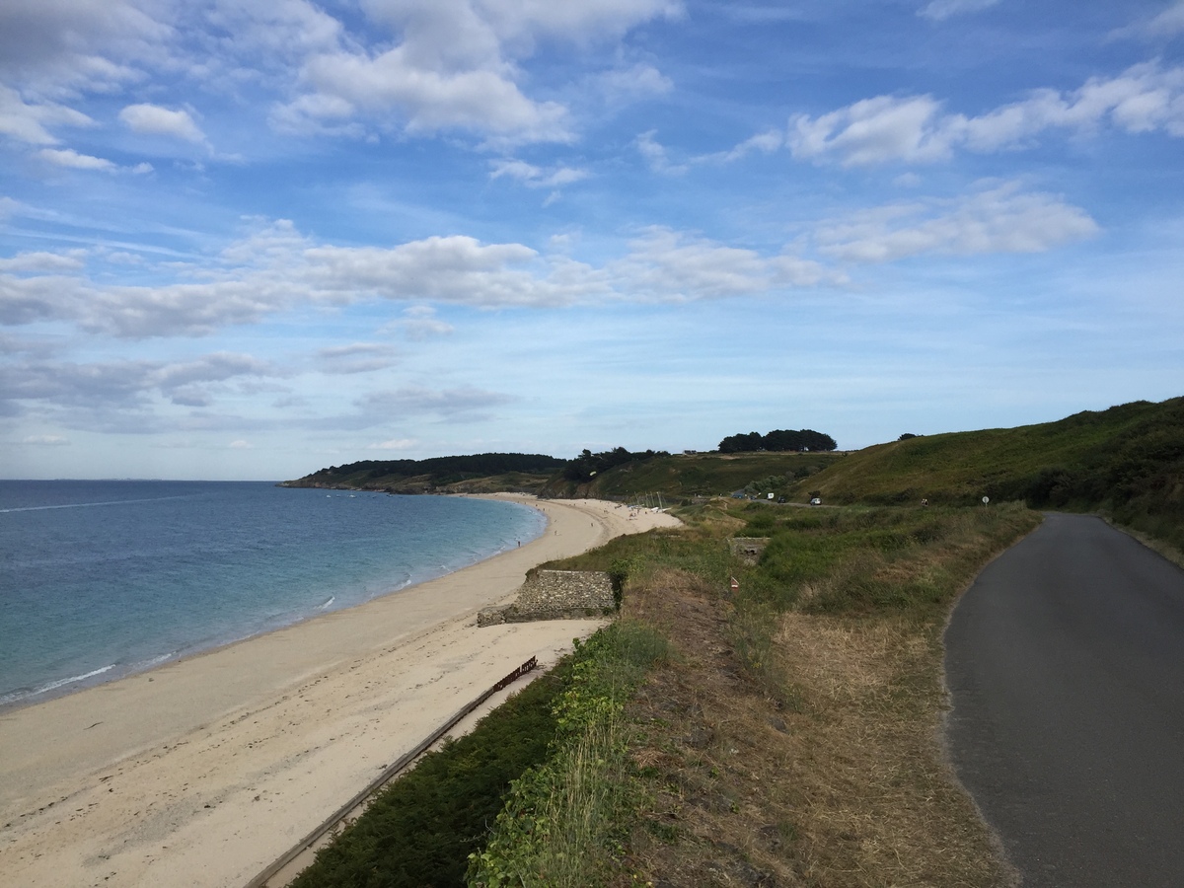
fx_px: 992
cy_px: 444
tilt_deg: +2.4
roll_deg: -0.6
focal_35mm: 29
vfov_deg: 48.2
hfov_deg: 61.7
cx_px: 592
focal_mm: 4.15
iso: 32
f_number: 2.2
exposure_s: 1/1980
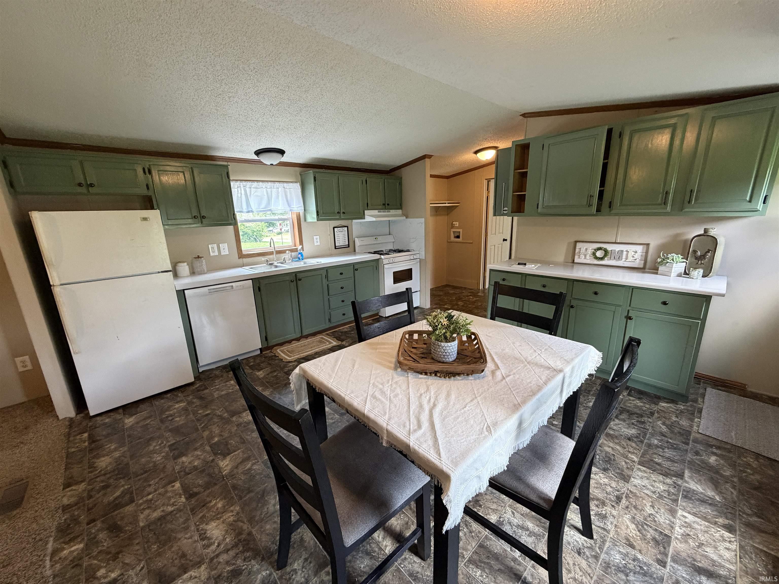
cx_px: 390
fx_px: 315
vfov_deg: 85.7
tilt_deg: -14.2
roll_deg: +2.6
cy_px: 292
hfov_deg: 102.1
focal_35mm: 14
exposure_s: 1/60
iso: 320
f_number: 2.2
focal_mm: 2.22
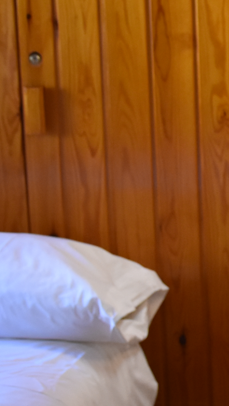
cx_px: 481
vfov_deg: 16.4
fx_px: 1414
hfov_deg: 8.7
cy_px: 234
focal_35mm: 131
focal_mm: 21
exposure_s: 1/60
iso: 800
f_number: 4
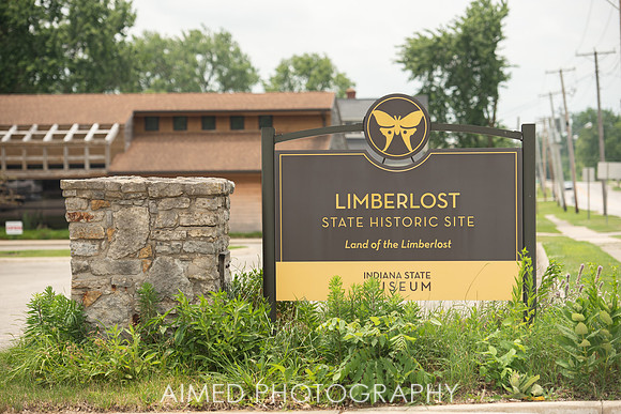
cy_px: 207
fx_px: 1957
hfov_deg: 18.0
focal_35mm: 113
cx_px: 313
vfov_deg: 12.1
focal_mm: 112
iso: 100
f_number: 4
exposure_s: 1/1600
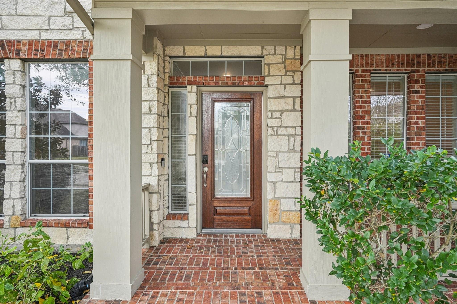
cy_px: 152
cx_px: 228
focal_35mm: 22
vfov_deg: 57.2
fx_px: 279
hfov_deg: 78.6
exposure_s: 1/90
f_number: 8
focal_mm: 22
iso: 400
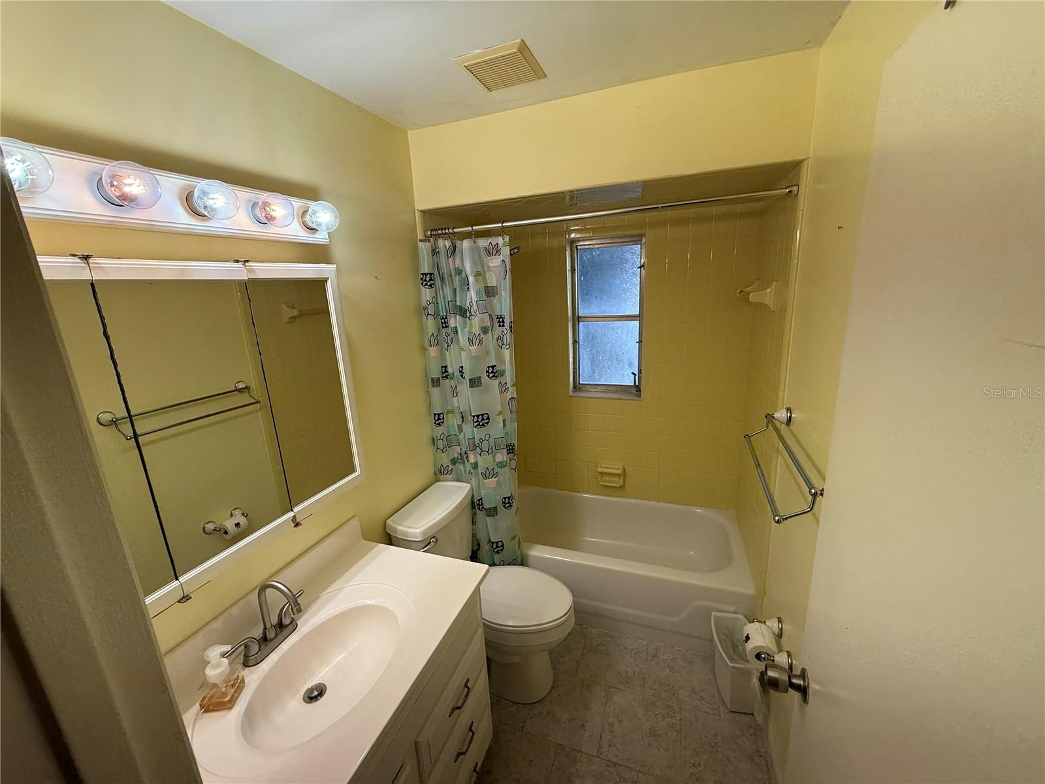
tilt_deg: -14.0
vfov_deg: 85.7
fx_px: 423
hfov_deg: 102.1
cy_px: 392
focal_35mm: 14
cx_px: 522
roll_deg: +2.2
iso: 80
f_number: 2.2
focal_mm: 2.22
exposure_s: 1/120
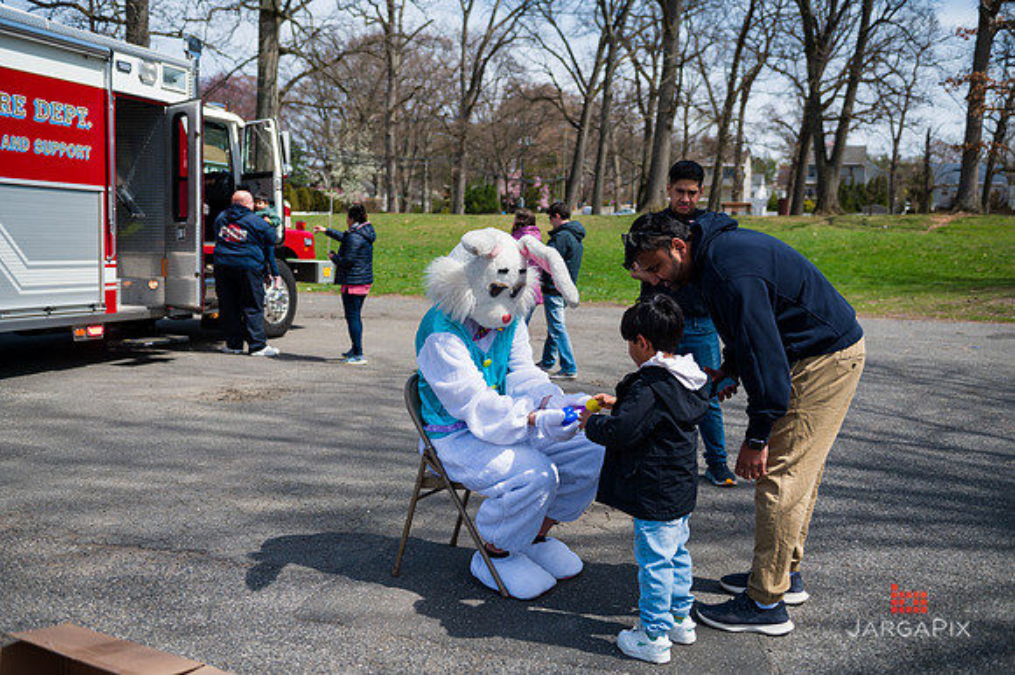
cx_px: 508
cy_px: 338
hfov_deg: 54.5
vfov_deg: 37.8
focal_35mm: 35
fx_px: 986
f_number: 4
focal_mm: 35
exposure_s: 1/4000
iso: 200
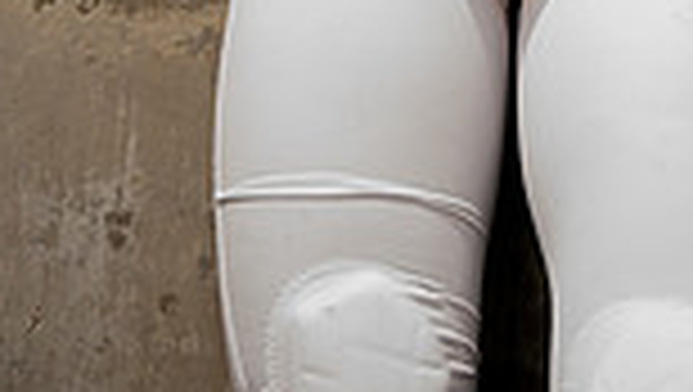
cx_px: 513
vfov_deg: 10.4
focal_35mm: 101
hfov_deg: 21.0
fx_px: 1858
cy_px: -554
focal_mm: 33
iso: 50
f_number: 6.3
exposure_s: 1/200
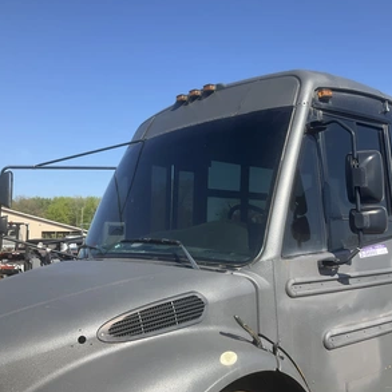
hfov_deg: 47.0
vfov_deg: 47.2
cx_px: 230
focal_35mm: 35
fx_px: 448
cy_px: 194
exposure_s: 1/1144
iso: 25
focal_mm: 3
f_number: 1.8
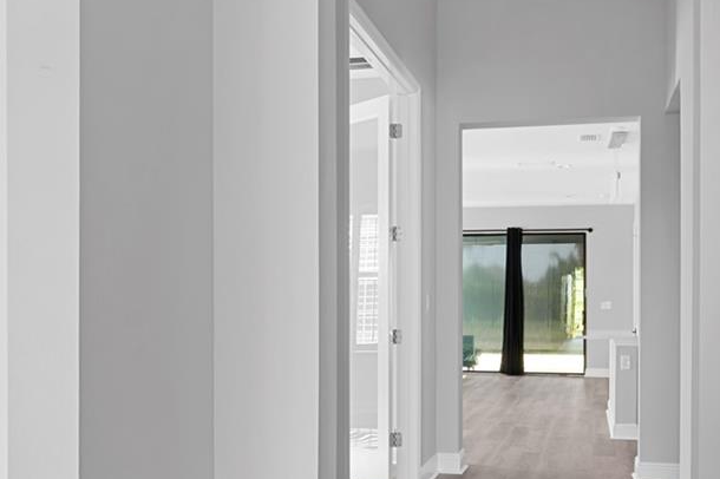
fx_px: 840
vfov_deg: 31.5
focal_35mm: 42
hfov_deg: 46.3
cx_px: 312
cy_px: 329
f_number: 8
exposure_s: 1.6
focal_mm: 16
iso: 200
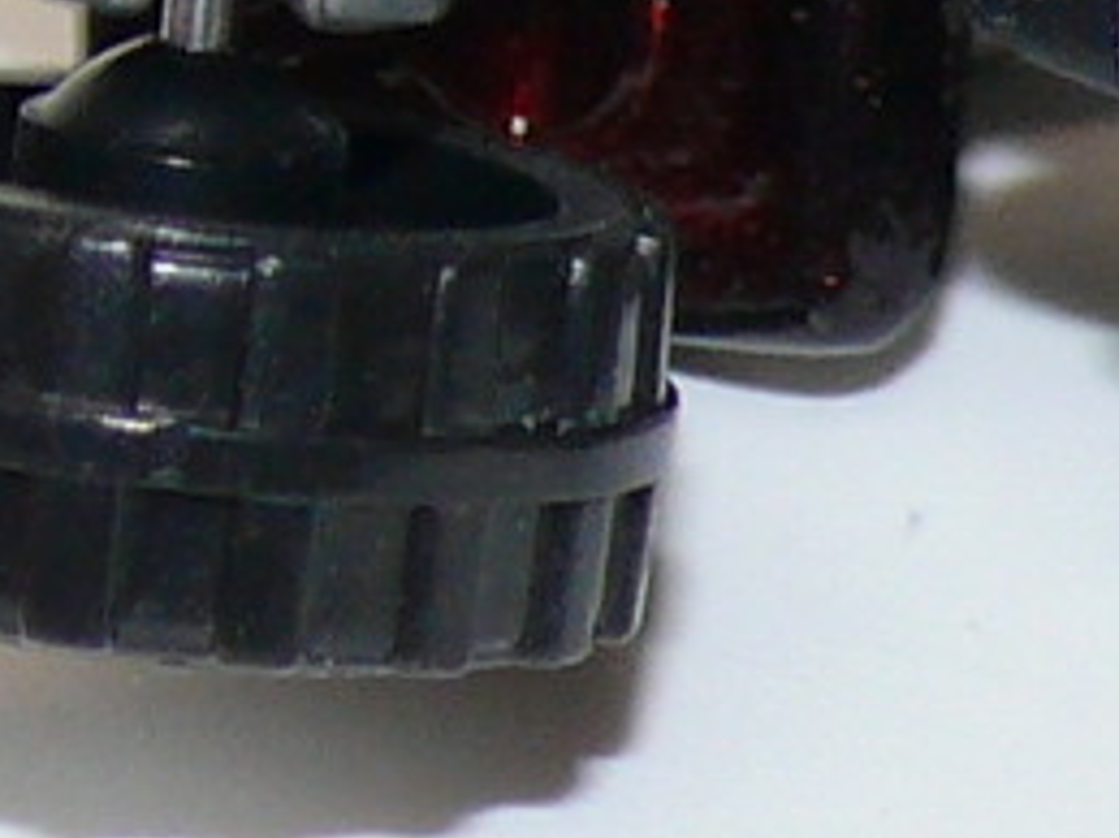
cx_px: 1413
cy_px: -816
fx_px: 20550
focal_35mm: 636
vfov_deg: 2.3
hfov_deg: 3.1
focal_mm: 13.5
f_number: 4
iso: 100
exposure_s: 1/30
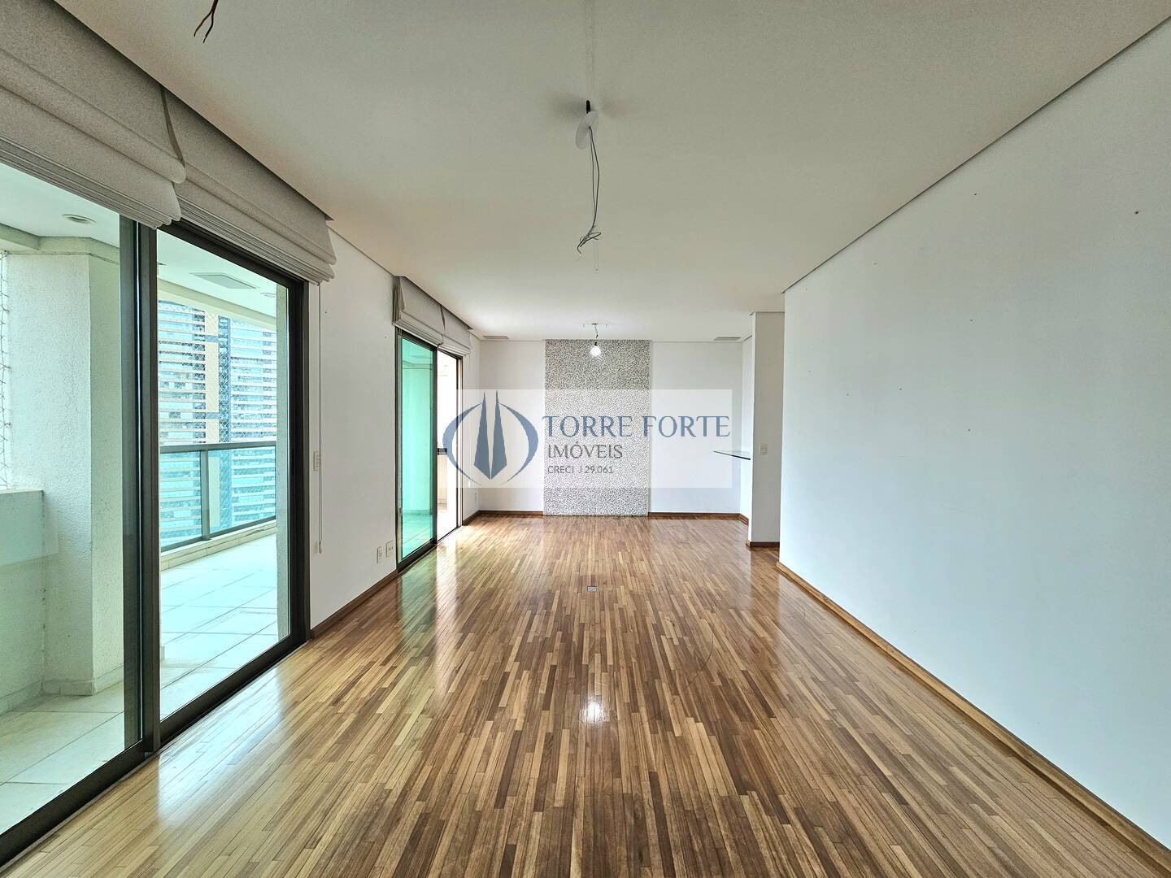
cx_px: 586
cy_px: 439
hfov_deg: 106.2
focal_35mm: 13
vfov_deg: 89.9
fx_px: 440
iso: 64
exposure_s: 1/120
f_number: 2.2
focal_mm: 2.2
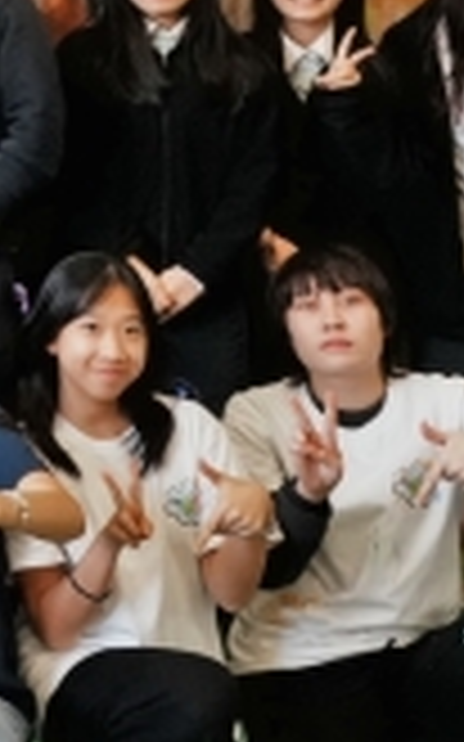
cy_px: -16
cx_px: -689
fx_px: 2146
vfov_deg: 19.1
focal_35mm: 106
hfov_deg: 10.4
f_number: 5.6
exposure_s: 1/320
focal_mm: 21.4
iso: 4000
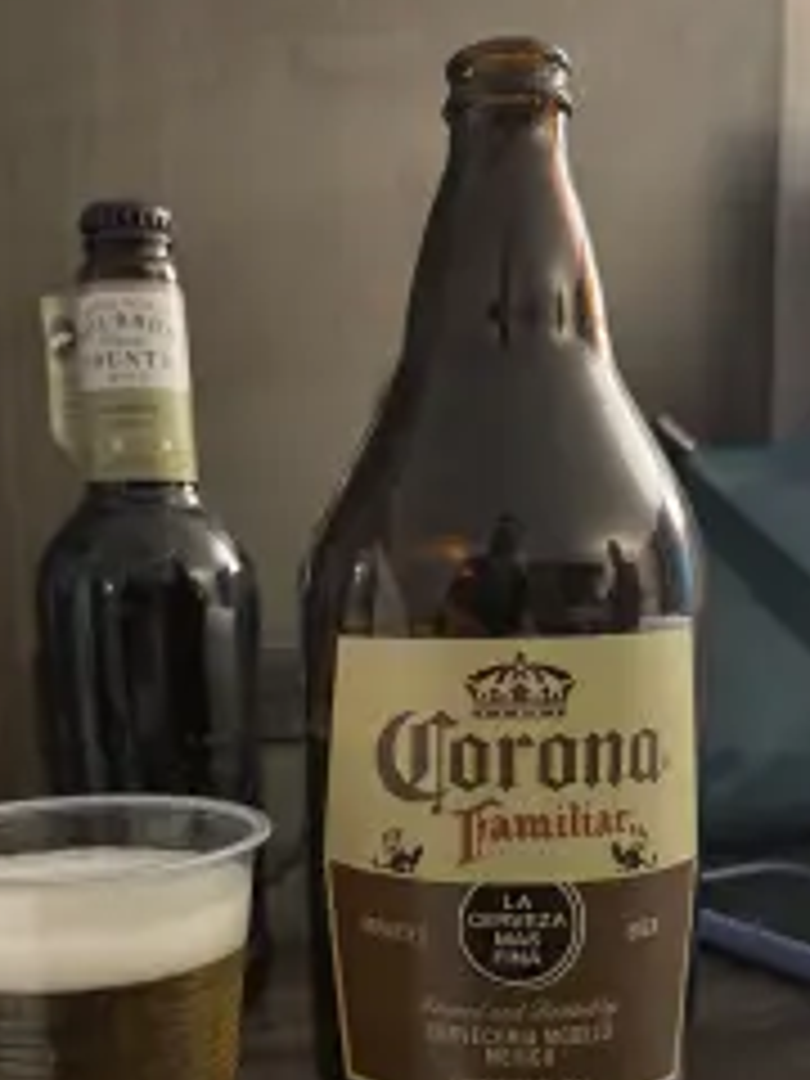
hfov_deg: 35.9
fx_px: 1248
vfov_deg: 45.1
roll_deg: +1.8
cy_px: 819
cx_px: 342
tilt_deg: -10.0
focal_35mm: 40
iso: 1250
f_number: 1.78
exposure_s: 1/30
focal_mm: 6.76
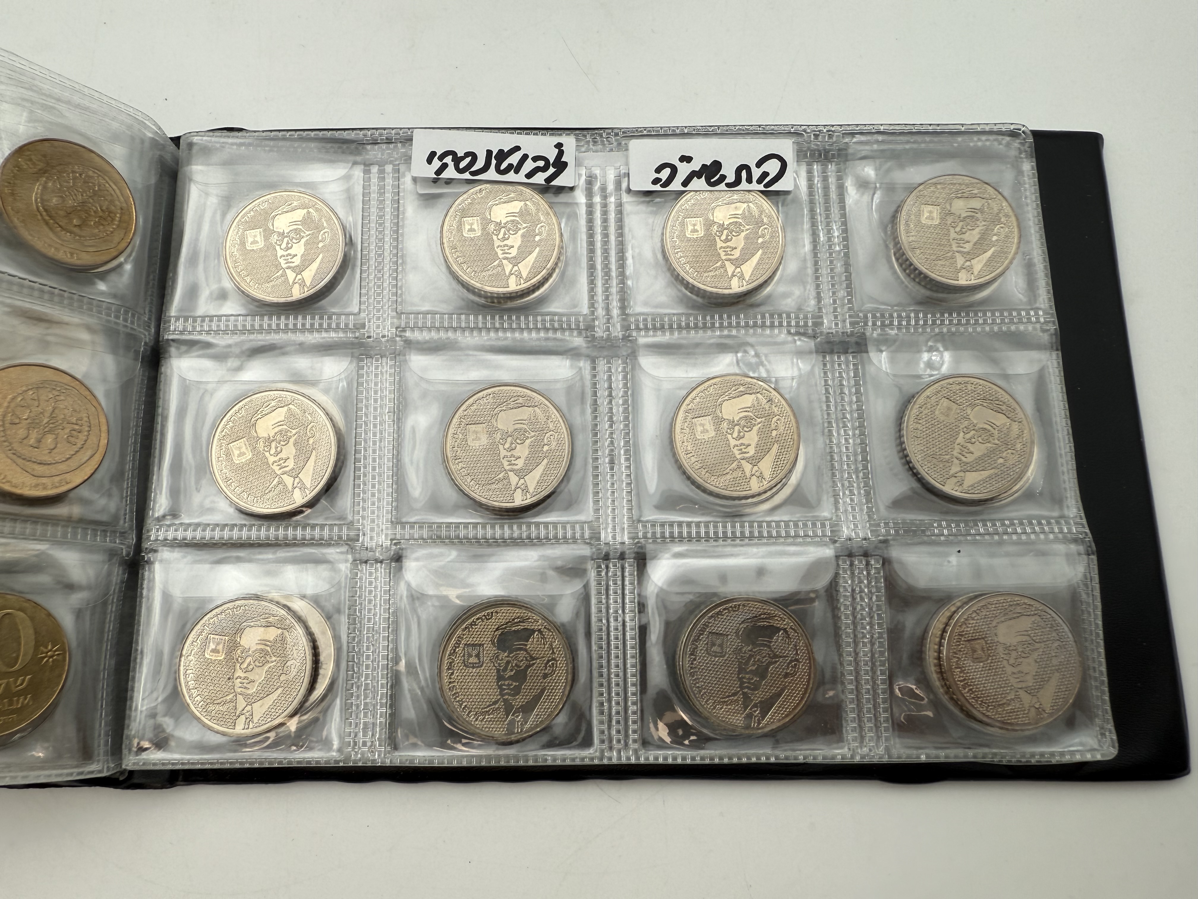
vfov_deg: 56.8
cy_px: 450
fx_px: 831
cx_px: 599
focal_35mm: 24
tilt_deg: -77.2
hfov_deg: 71.6
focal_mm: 2.22
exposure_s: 1/252
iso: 40
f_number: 2.2
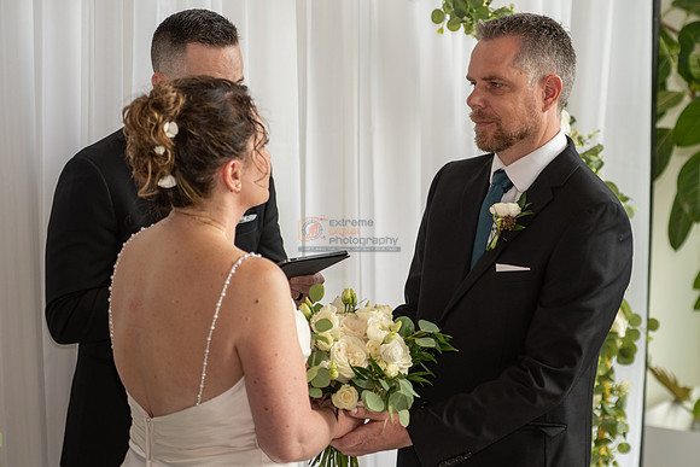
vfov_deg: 11.7
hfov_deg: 17.4
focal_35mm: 118
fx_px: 2287
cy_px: 248
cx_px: 453
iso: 125
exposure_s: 1/160
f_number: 3.2
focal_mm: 90
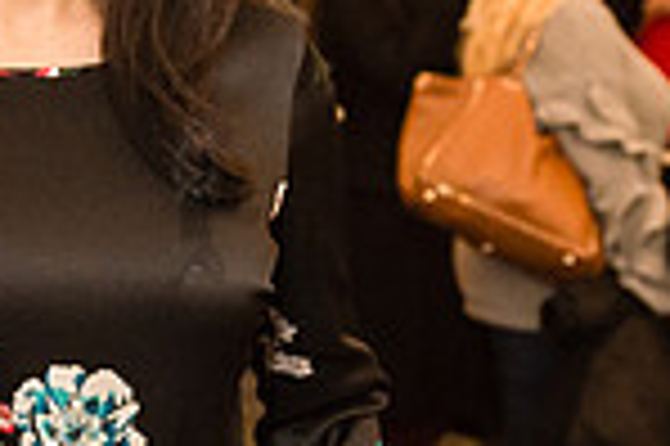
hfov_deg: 15.1
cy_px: 205
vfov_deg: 10.1
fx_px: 2510
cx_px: 90
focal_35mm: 135
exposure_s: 1/400
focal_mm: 27
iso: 3200
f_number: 4
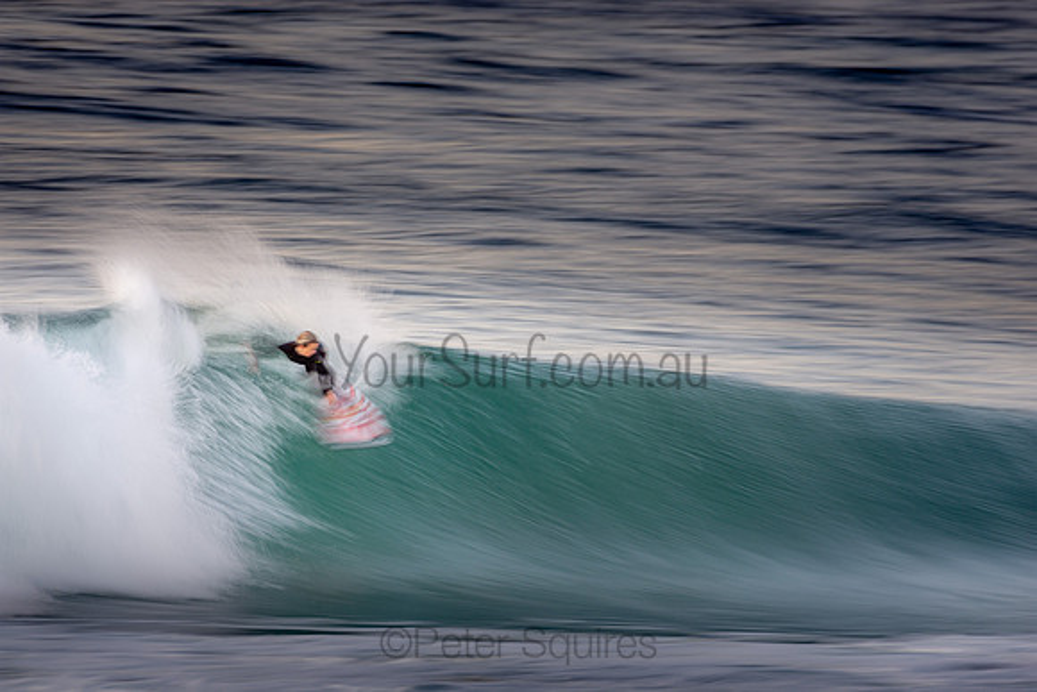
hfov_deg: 2.7
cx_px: 518
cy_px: 346
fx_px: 21608
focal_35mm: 750
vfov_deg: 1.8
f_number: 8
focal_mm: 500
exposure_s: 1/10
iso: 100
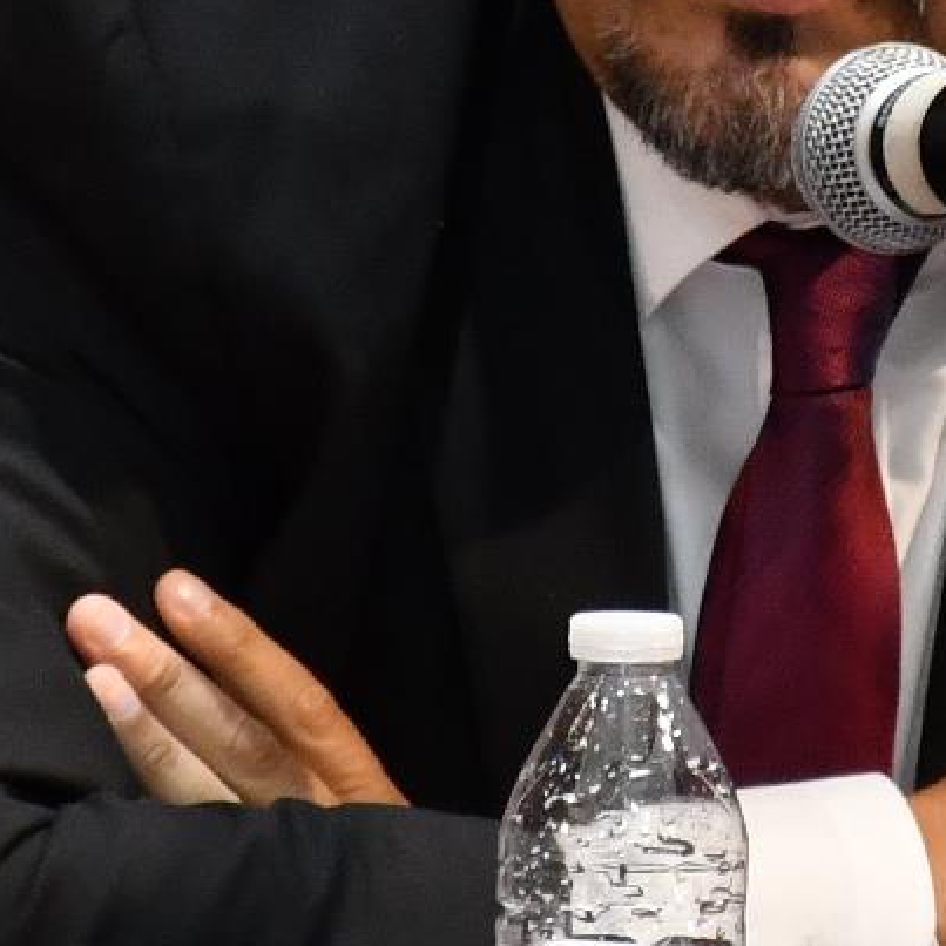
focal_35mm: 1234
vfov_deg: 1.4
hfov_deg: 1.4
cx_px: 800
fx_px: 38154
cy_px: 162
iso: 1250
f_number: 5.6
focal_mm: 140
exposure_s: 1/100
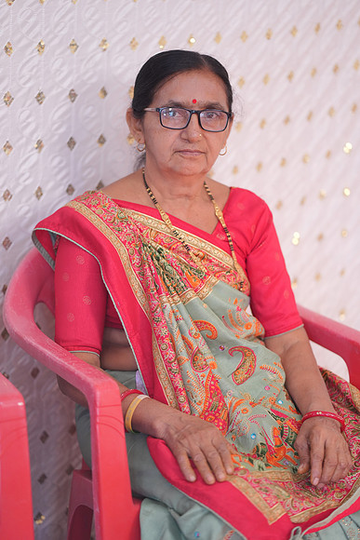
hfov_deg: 16.1
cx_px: 180
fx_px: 1274
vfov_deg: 23.9
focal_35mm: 85
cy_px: 270
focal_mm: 85
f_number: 1.8
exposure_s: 1/250
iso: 1250
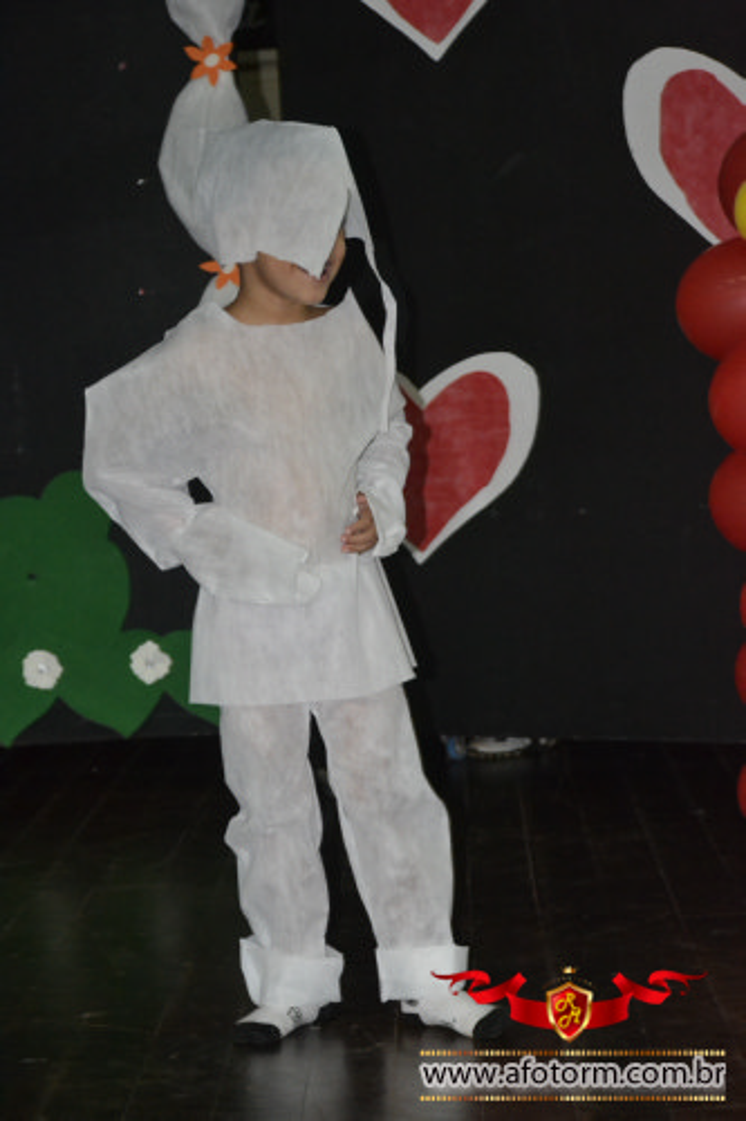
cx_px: 373
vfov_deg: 21.9
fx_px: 2893
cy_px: 560
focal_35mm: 93
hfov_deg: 14.7
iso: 3200
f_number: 5
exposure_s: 1/60
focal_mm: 62
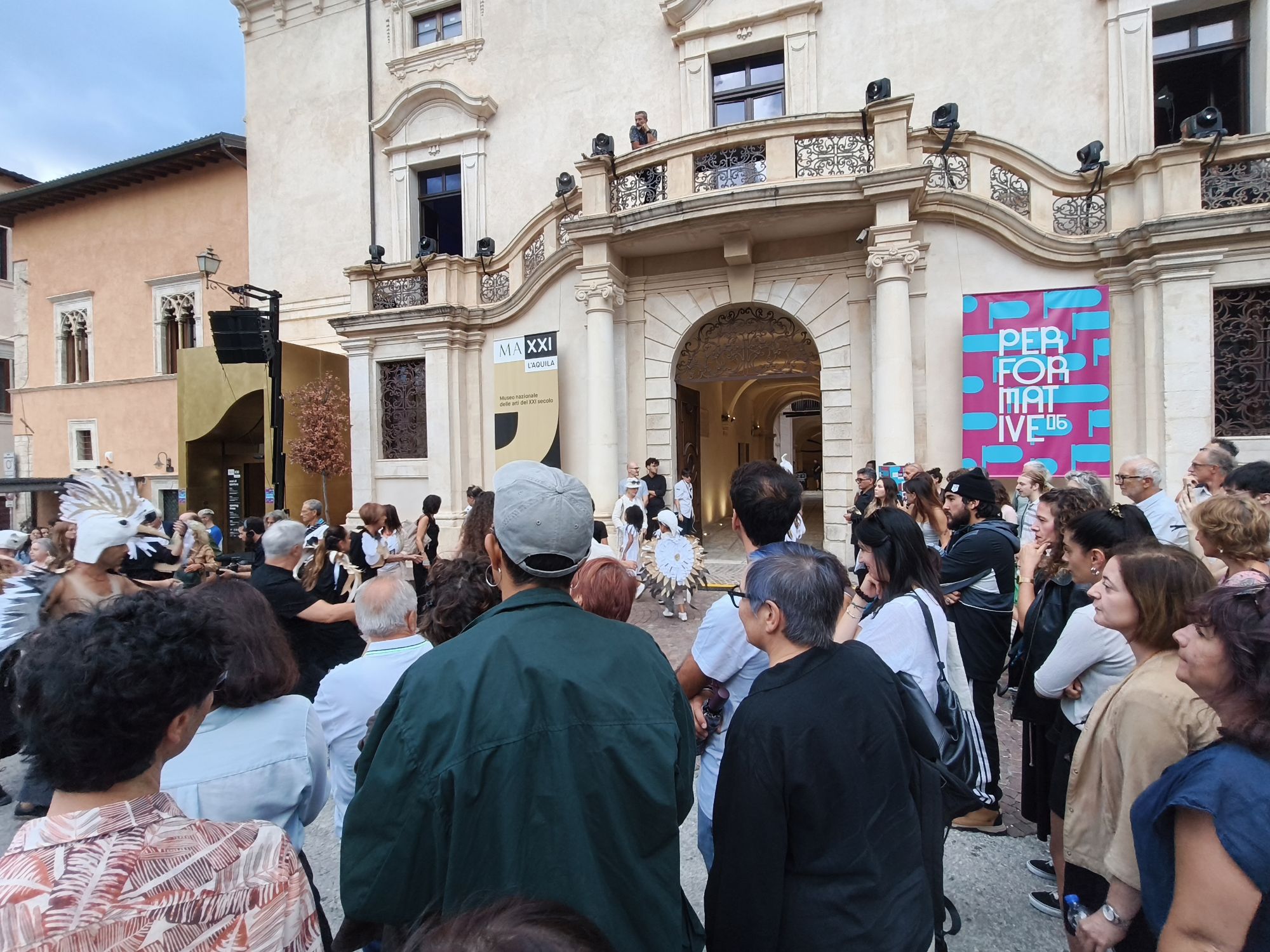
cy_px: 476
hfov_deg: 98.2
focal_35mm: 15
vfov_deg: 81.7
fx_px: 550
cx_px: 635
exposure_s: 1/120
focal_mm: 1.67
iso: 50
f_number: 2.2
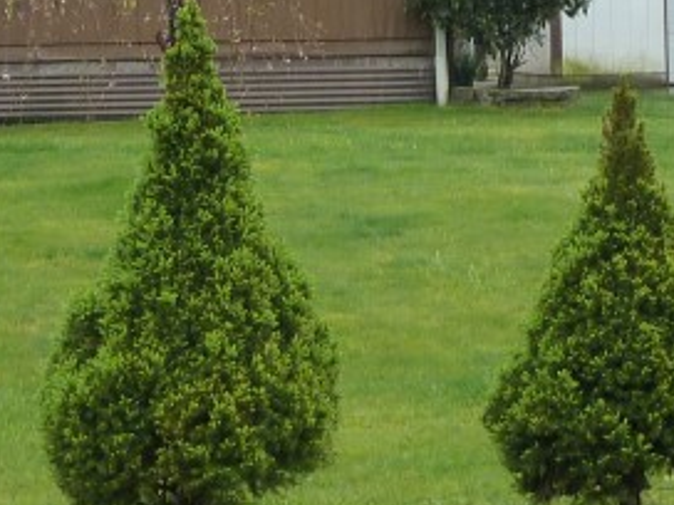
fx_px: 3816
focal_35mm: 196
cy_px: 30
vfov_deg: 7.6
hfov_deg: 10.1
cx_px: 166
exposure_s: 1/50
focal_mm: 8.5
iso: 125
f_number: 3.8
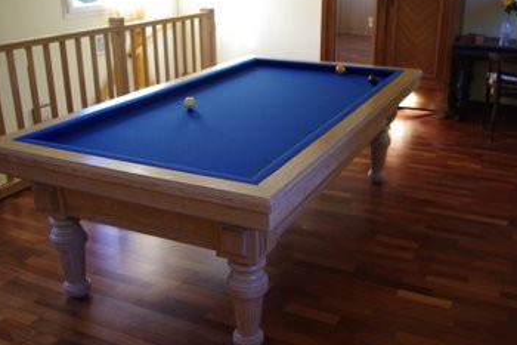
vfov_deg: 35.9
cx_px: 294
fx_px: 531
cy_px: 167
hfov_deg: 51.7
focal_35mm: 37
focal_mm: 18
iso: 200
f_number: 3.5
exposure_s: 1/40
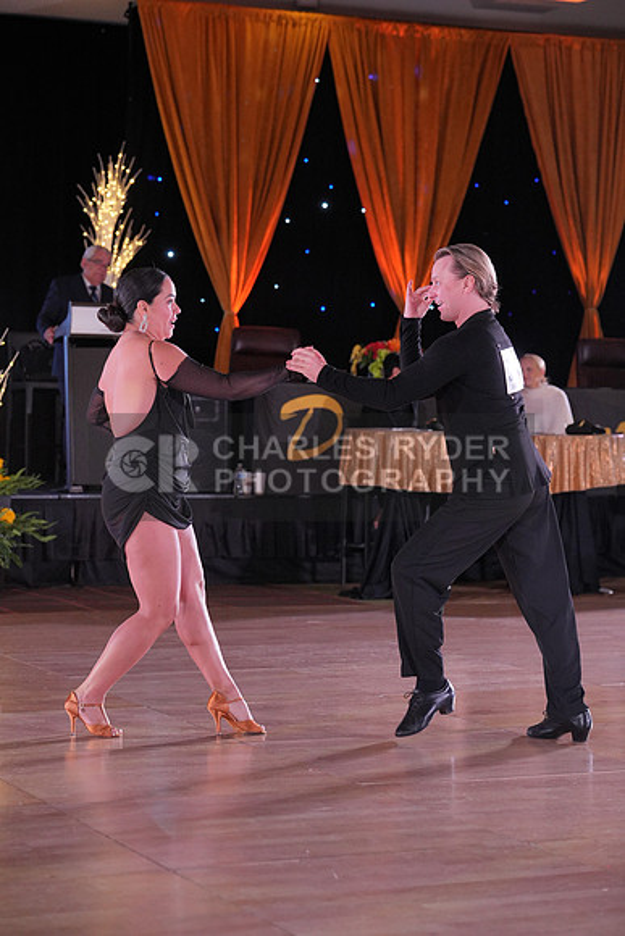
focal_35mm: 85
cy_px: 468
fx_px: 2212
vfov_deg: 23.9
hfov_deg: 16.1
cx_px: 312
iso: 2000
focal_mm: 85
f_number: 4
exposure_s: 1/400
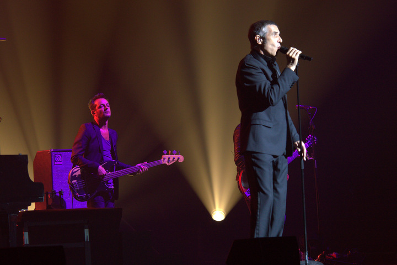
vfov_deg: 6.5
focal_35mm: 210
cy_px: 132
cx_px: 198
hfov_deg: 9.8
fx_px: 2316
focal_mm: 140
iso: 400
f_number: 6.3
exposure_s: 1/30
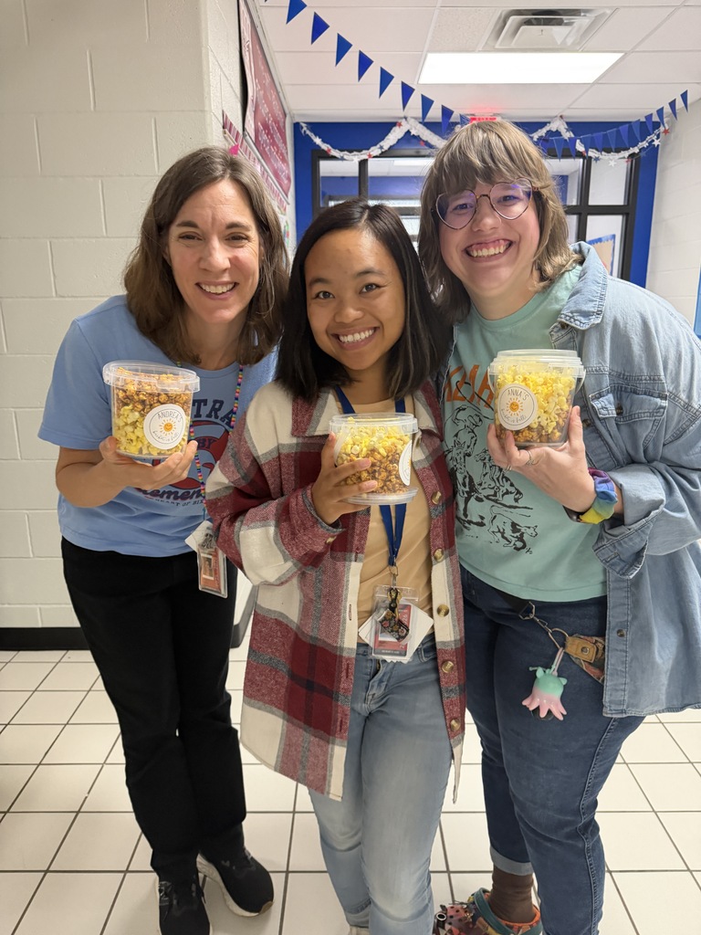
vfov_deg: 71.6
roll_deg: +0.9
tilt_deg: -15.3
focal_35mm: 24
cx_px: 350
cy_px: 468
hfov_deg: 56.8
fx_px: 648
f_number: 1.78
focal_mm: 6.76
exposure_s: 1/60
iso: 640
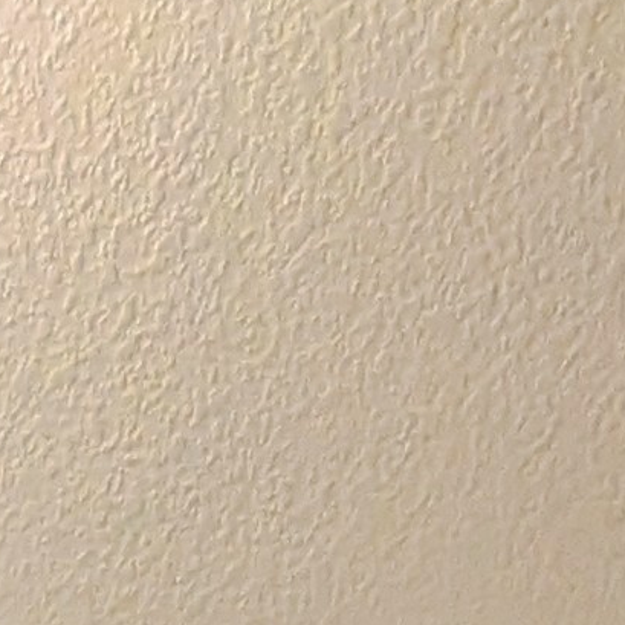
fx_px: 2472
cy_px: 3012
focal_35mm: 121
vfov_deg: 6.6
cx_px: -222
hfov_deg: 13.8
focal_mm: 1.85
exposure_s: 1/40
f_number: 2.2
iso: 244
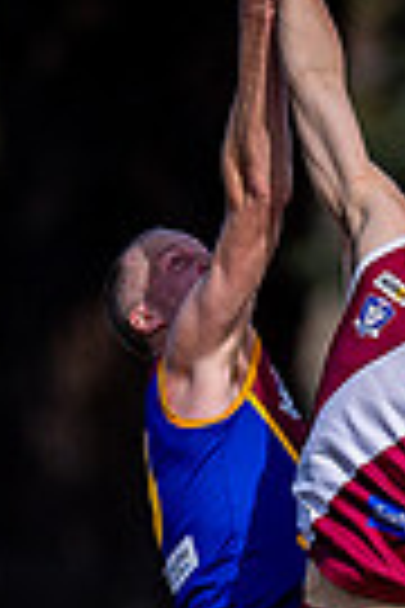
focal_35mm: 2982
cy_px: 668
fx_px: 50317
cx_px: 267
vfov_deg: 0.7
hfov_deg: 0.5
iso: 200
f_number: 4
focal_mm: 500
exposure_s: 1/2500
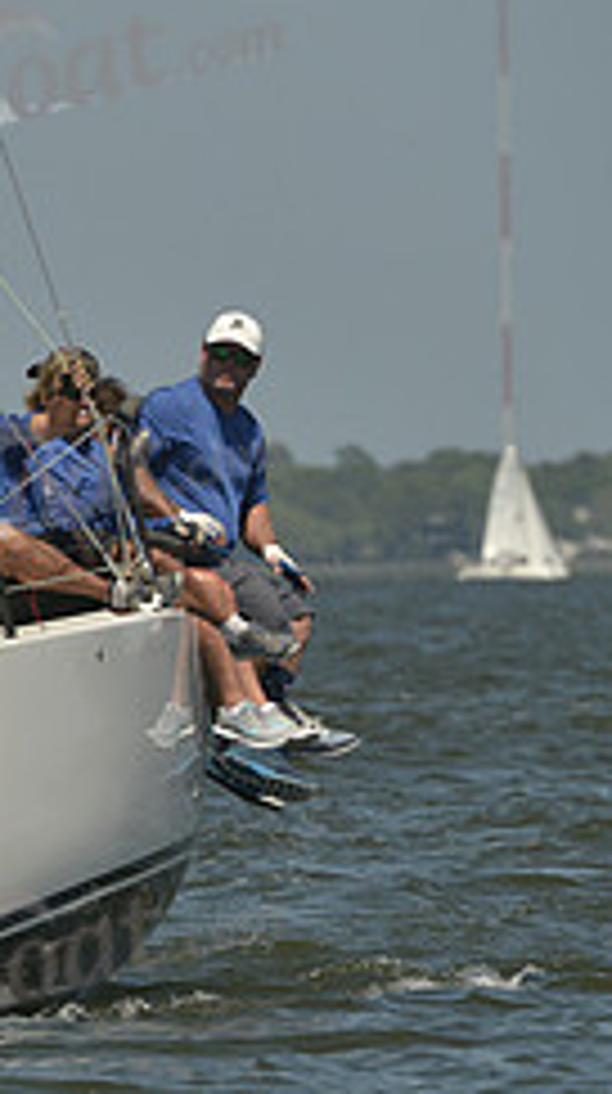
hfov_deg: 1.4
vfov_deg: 2.5
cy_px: 813
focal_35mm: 877
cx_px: -580
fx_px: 25398
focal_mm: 350
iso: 280
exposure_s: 1/1600
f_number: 9
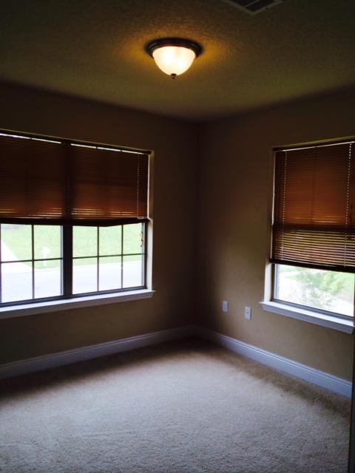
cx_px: 178
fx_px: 410
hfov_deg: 46.8
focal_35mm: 30
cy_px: 236
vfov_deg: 60.0
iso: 50
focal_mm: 4.12
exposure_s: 1/120
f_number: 2.2
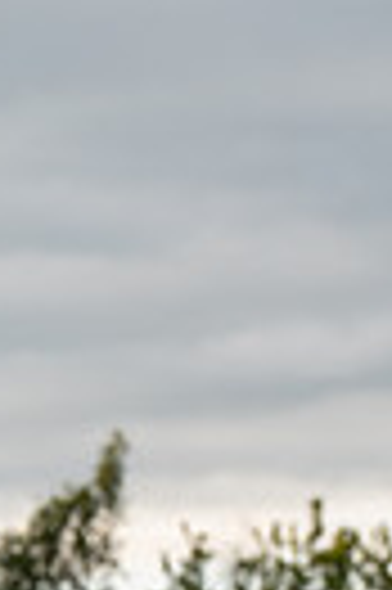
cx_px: 469
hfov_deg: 4.5
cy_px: 856
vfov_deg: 6.7
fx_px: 4945
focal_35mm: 302
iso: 400
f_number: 4
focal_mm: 88
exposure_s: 1/1000
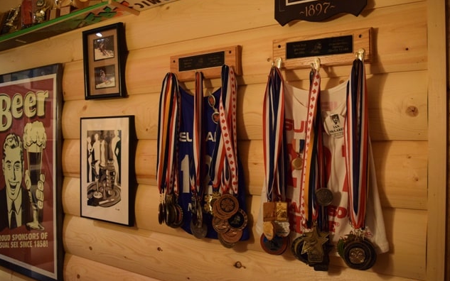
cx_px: 225
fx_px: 417
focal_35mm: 34
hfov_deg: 56.7
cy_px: 134
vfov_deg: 37.3
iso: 2500
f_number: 3.8
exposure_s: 1/60
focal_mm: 22
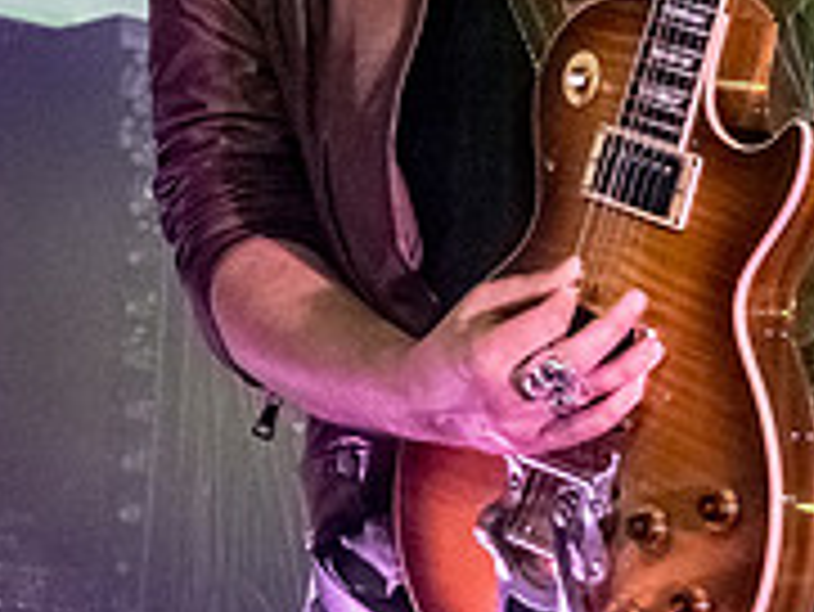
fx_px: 4847
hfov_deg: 9.6
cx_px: 556
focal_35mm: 206
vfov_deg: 7.2
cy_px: -9
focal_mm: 23
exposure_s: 1/160
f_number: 4
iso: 1600
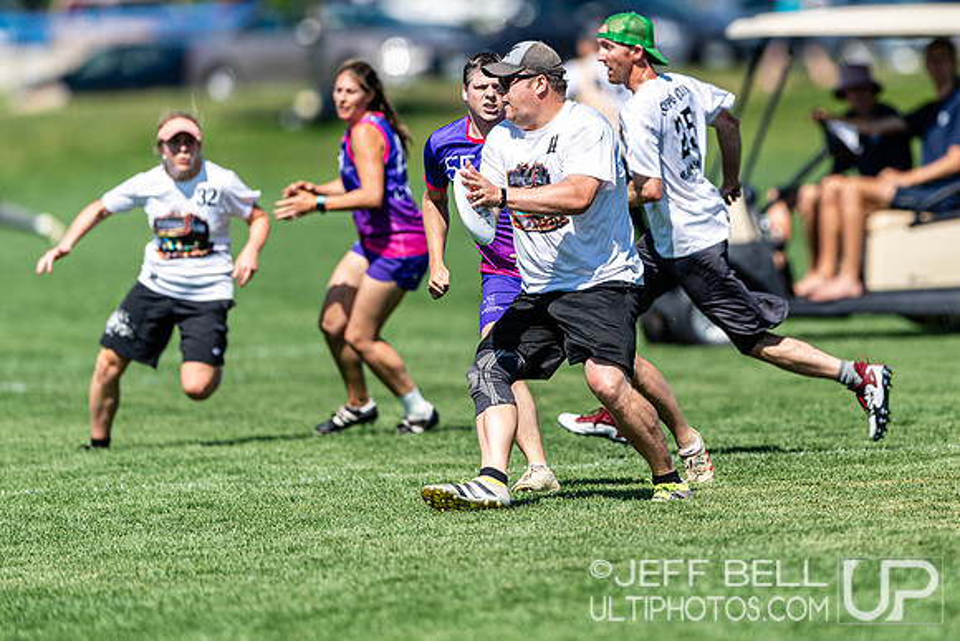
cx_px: 618
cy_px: 200
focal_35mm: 602
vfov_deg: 2.3
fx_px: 16044
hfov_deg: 3.4
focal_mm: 400
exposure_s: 1/2000
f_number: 2.8
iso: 100
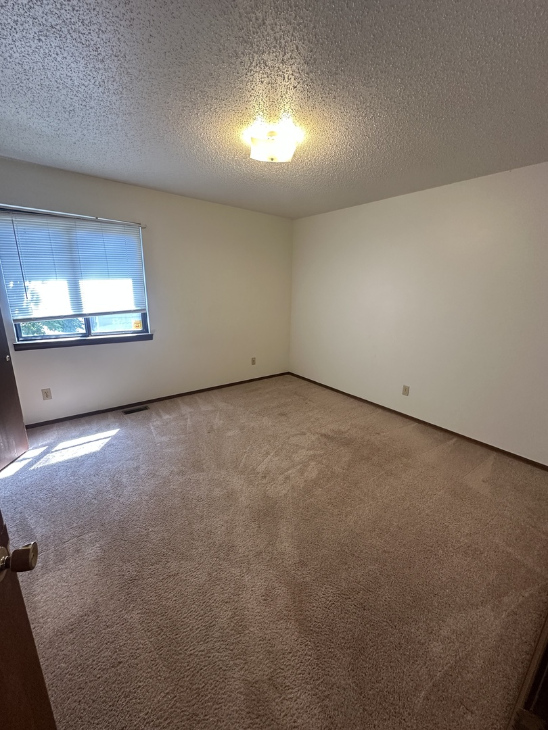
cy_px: 365
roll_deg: -1.1
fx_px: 296
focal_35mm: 14
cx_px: 274
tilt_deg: -14.4
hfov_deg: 85.7
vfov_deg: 102.1
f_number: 2.2
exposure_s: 1/120
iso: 320
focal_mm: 2.22
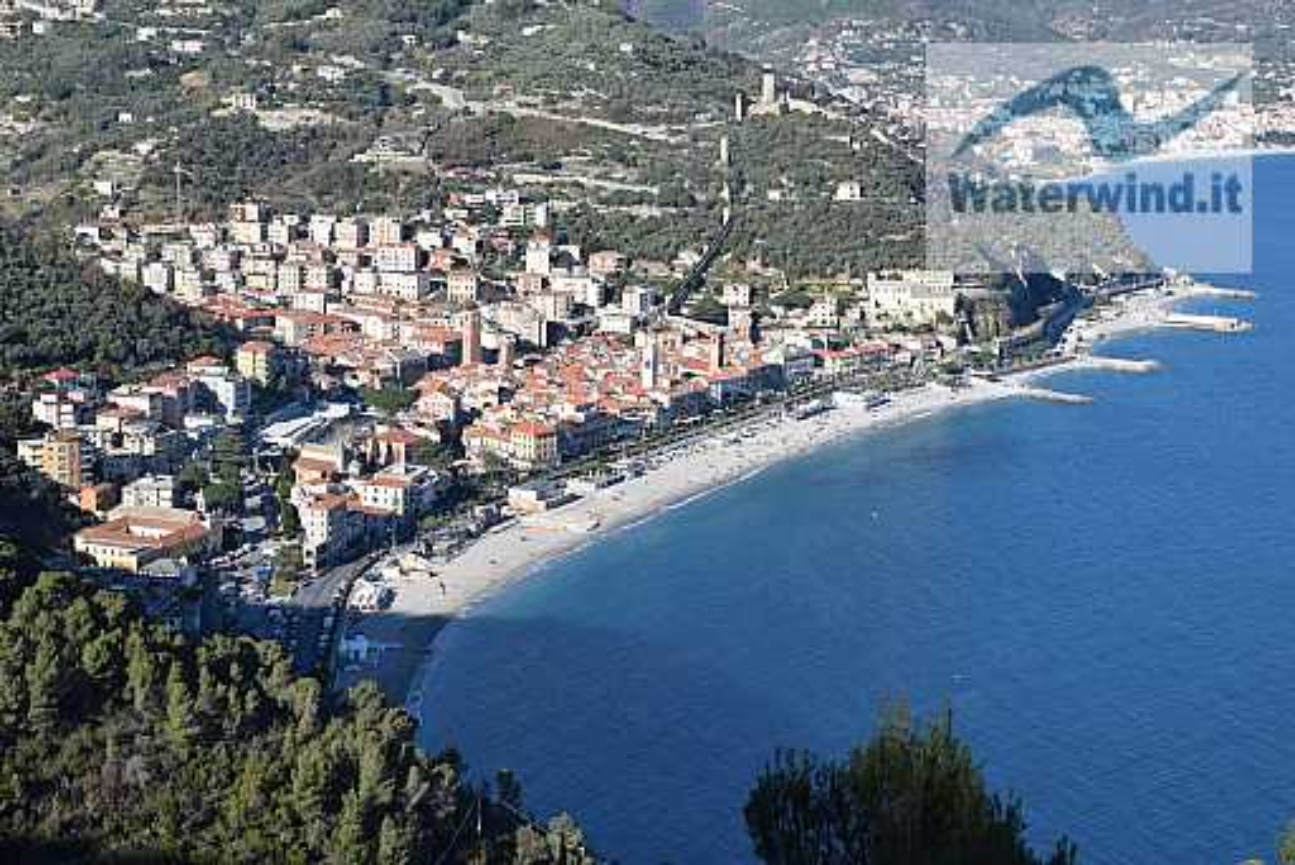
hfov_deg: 28.1
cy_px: 432
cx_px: 648
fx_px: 2591
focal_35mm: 72
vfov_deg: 19.0
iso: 200
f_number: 10
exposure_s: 1/320
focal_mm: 48
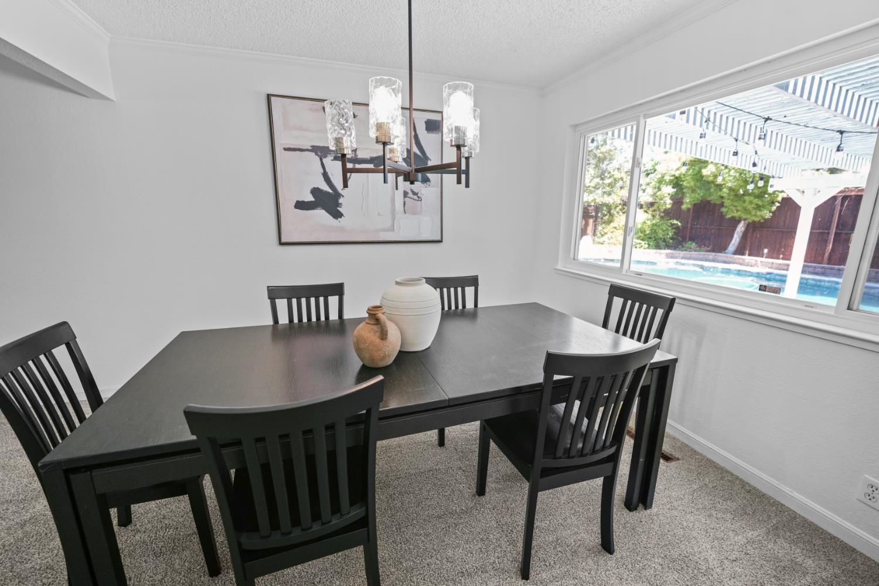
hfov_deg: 104.3
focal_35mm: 14
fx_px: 342
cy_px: 293
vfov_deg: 81.2
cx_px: 440
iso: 320
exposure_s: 1/60
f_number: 4
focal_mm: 14
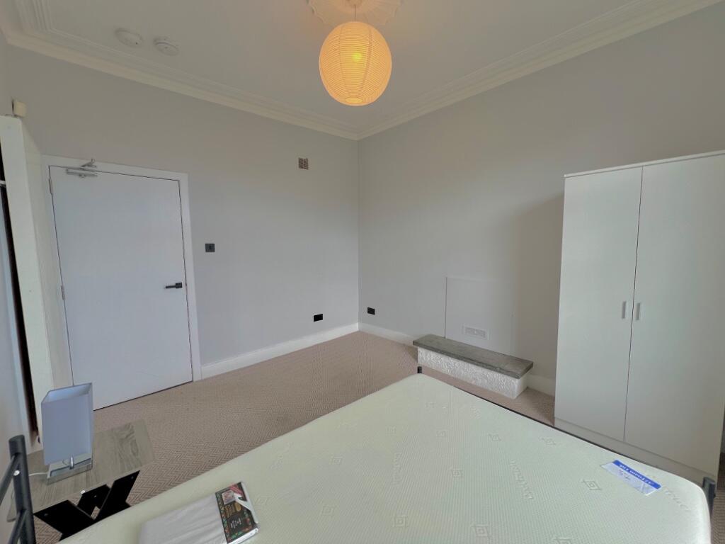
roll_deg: +0.1
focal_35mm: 13
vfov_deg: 89.9
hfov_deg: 106.2
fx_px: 272
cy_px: 272
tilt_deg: -6.1
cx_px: 362
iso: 50
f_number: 1.8
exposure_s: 1/99
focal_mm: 1.57
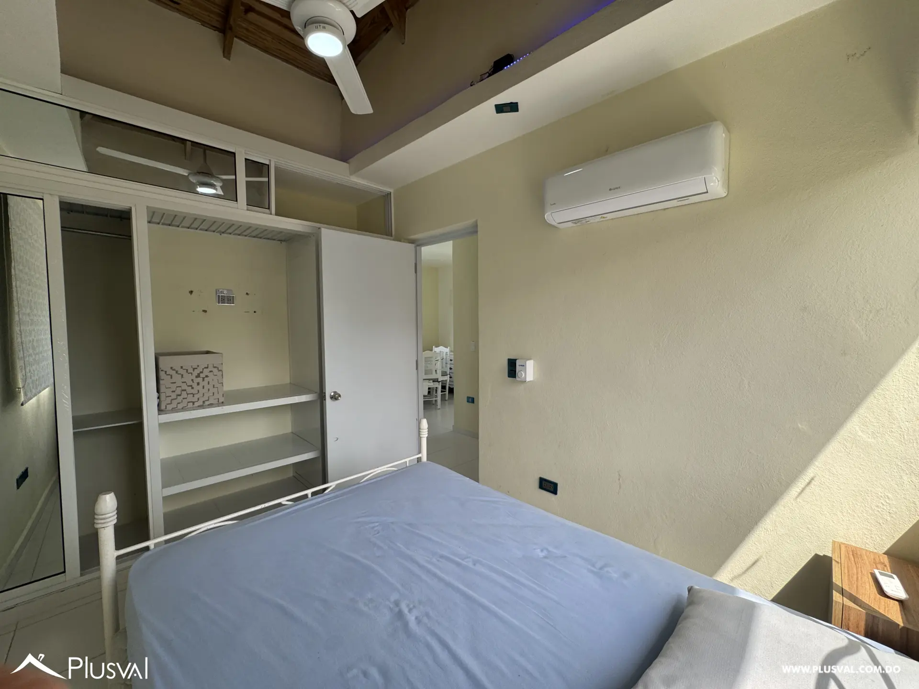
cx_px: 460
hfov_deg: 102.1
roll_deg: +0.7
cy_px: 344
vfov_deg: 85.7
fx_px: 372
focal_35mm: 14
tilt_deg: -3.8
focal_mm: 2.22
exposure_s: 1/241
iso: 40
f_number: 2.2
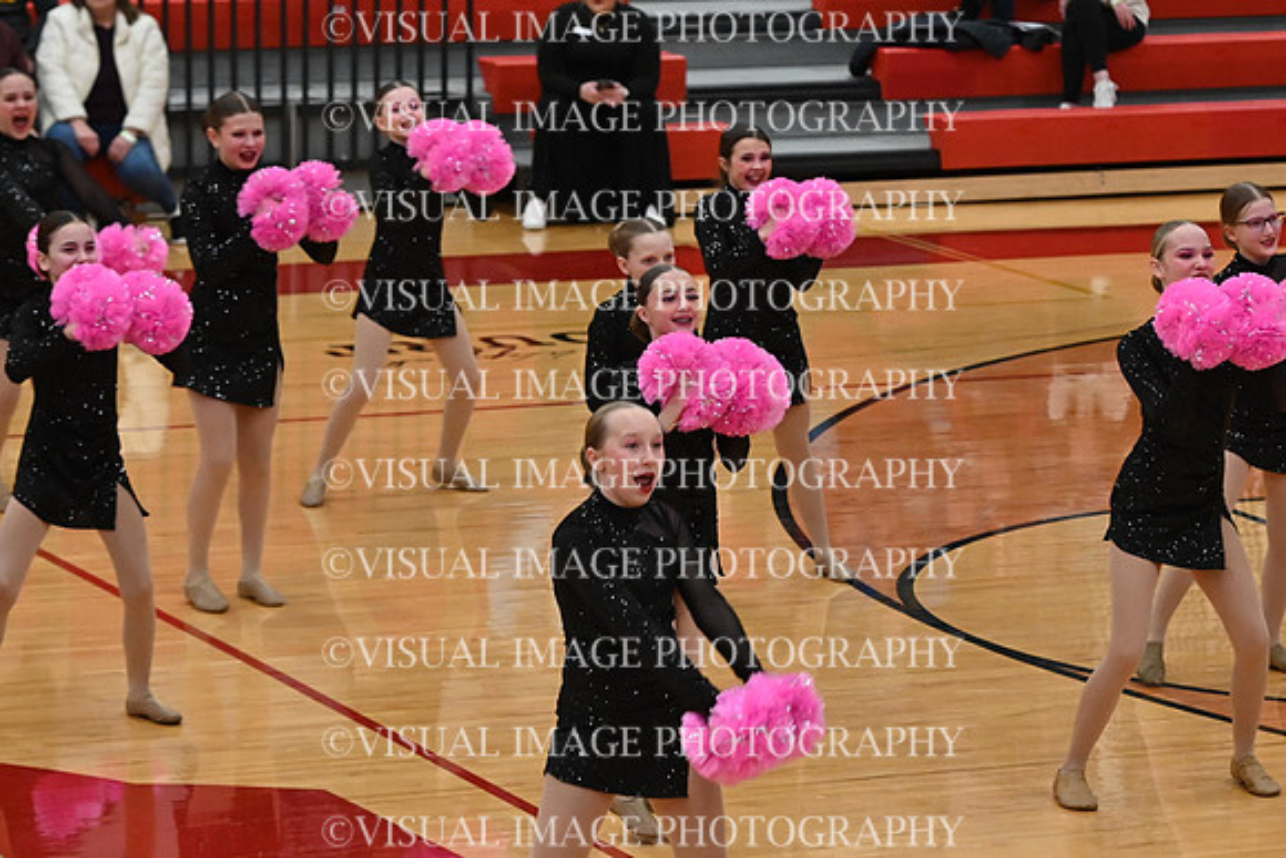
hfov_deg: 11.4
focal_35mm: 180
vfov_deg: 7.6
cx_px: 643
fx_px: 6431
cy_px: 429
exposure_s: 1/400
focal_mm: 120
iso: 6400
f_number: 4
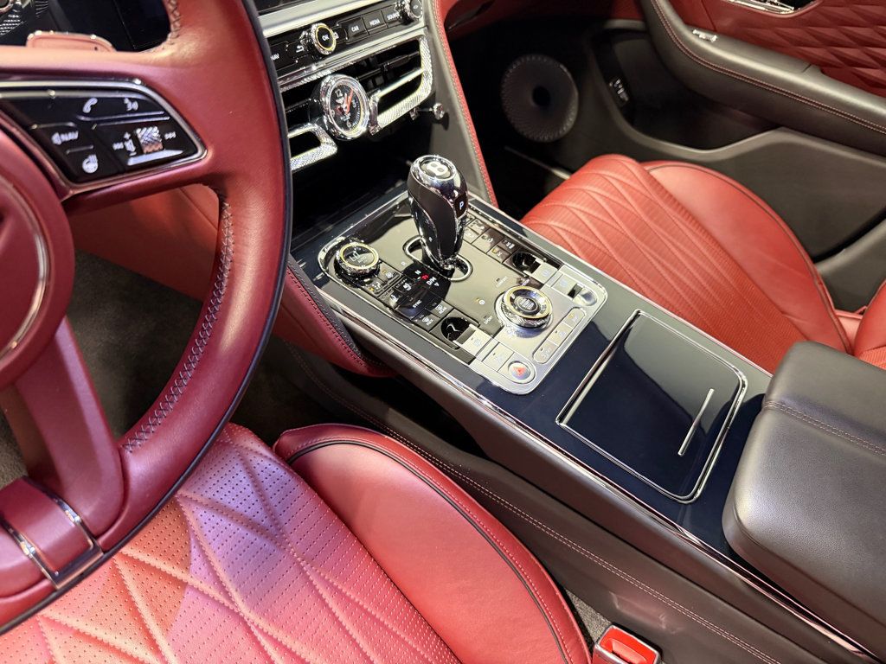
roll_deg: -13.4
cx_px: 443
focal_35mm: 24
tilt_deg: -44.7
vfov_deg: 56.8
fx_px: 614
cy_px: 332
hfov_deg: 71.6
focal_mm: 6.76
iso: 640
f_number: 1.78
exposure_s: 1/60
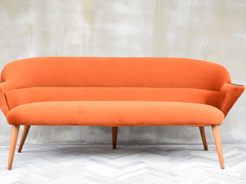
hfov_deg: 37.8
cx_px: 117
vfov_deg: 28.8
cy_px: 92
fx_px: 359
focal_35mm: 51
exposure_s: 1/125
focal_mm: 31
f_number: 5.6
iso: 450
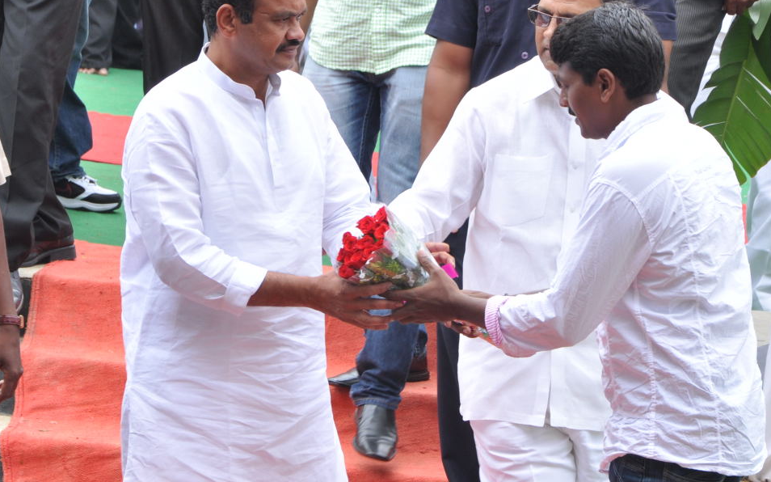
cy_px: 213
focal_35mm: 269
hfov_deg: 7.8
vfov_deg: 4.9
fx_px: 5649
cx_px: 347
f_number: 9
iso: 250
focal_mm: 105
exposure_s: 1/125
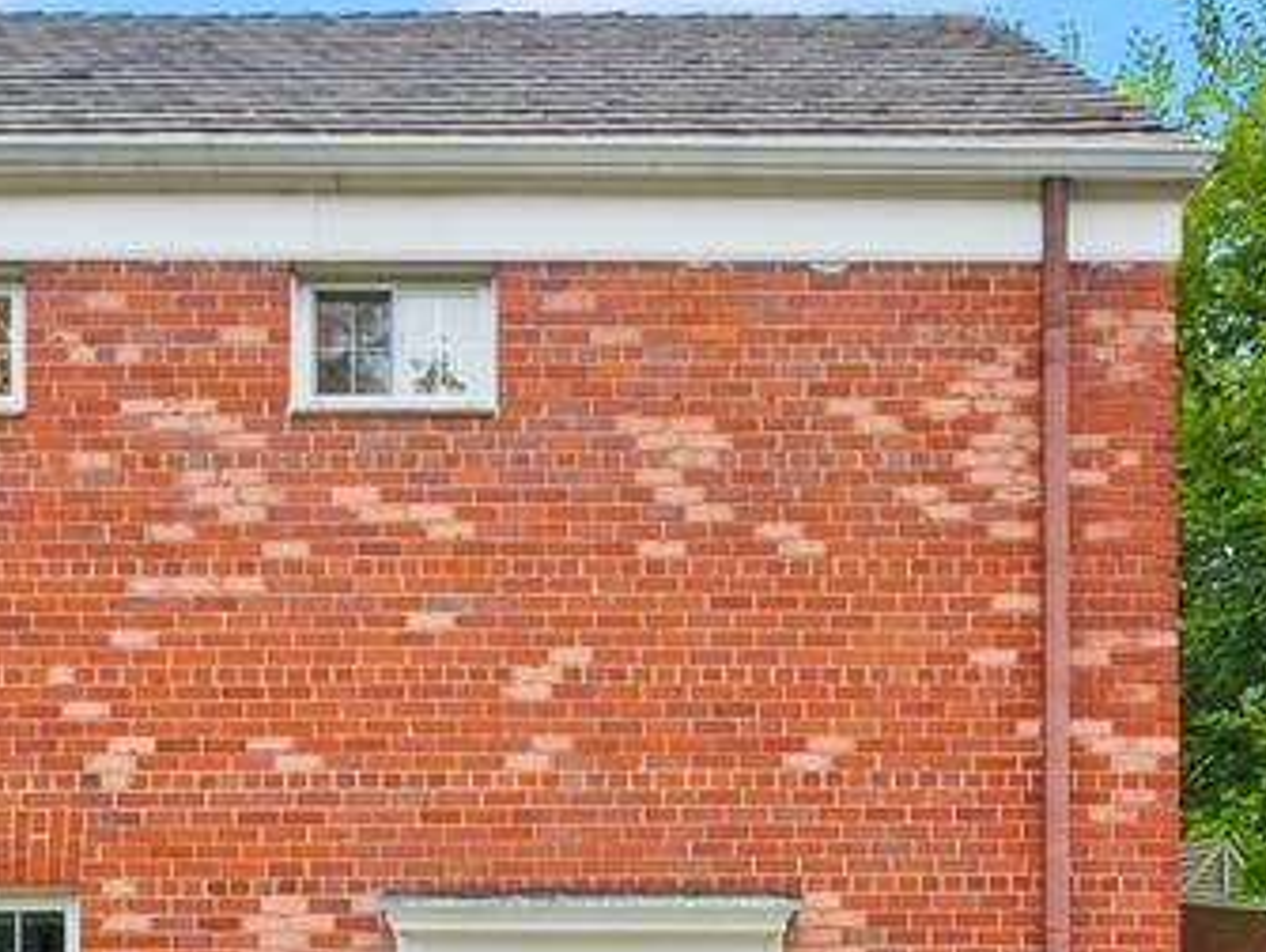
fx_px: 1721
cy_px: 1050
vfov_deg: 28.1
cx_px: 582
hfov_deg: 40.4
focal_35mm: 47
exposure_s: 1/80
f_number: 8
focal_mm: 16
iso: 800
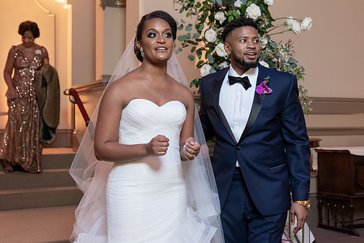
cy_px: 111
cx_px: 190
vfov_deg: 26.5
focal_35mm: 51
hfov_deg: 38.9
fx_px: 516
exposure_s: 1/100
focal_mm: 41
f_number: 4
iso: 2000
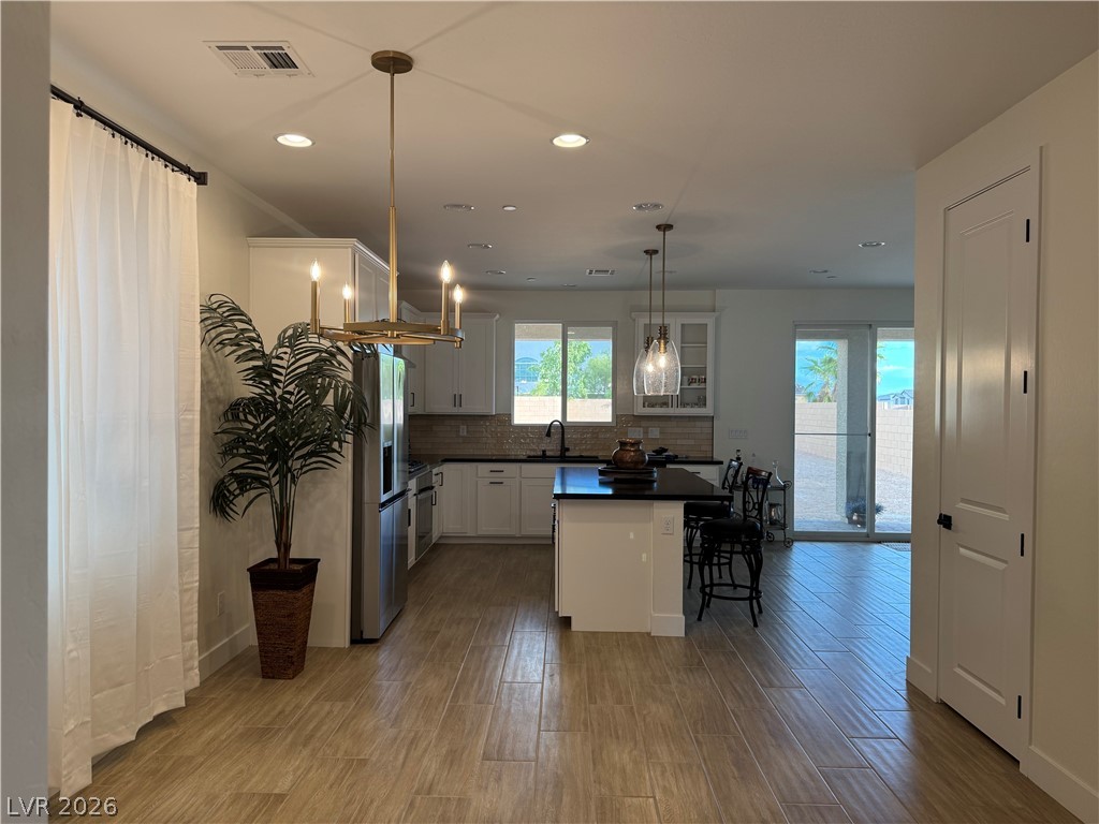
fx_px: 762
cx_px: 550
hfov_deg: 71.6
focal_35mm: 24
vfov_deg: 56.8
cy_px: 412
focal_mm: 6.76
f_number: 1.78
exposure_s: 1/120
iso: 100
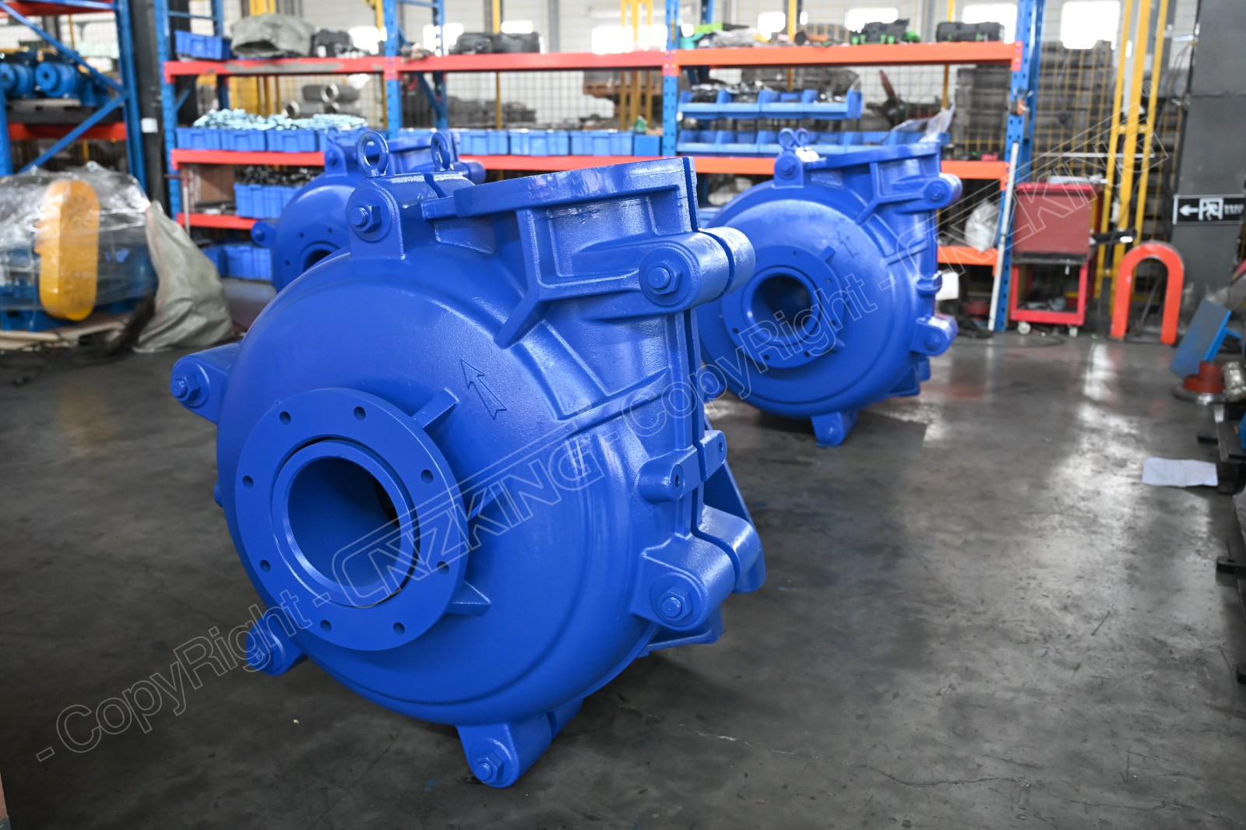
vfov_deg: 40.0
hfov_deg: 57.2
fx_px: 1142
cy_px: 415
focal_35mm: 33
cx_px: 623
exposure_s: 1/60
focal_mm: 33
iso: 3200
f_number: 4
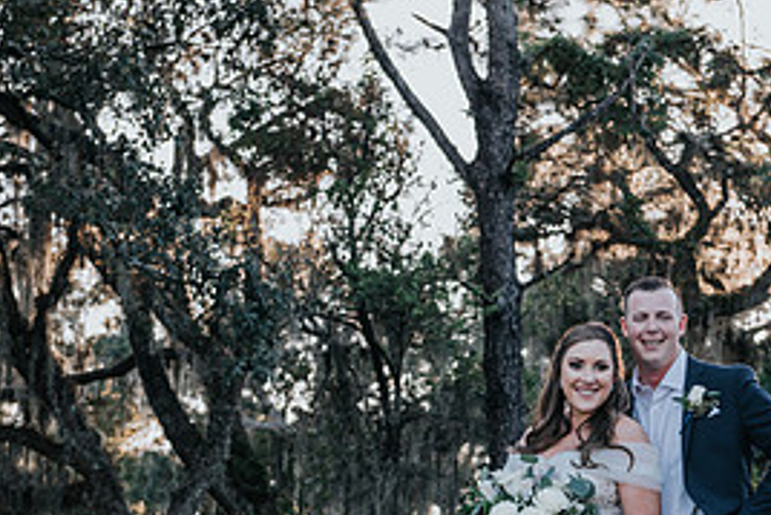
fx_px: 2593
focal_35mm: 121
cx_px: 538
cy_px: 534
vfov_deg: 11.2
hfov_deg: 16.9
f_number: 4.5
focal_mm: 56
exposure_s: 1/200
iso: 200
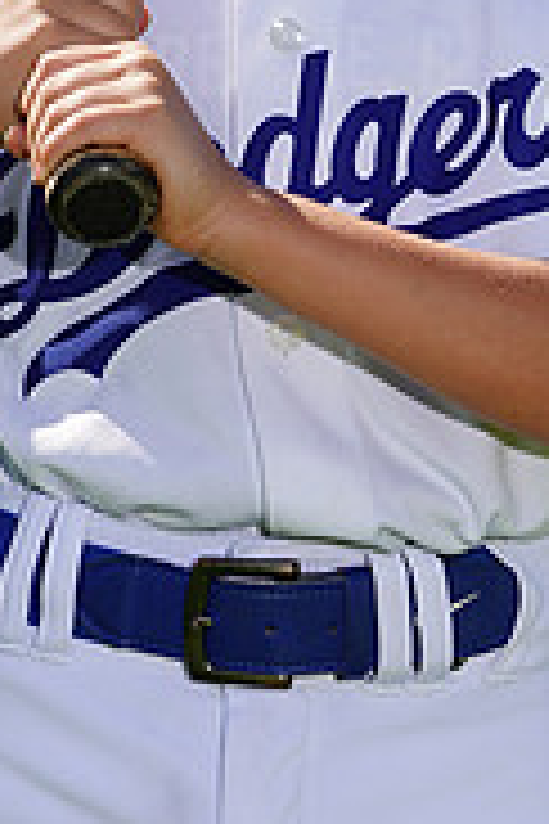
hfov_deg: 2.0
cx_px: 308
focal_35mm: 672
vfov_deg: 3.1
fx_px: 15371
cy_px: -302
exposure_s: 1/250
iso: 100
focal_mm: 212
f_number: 8
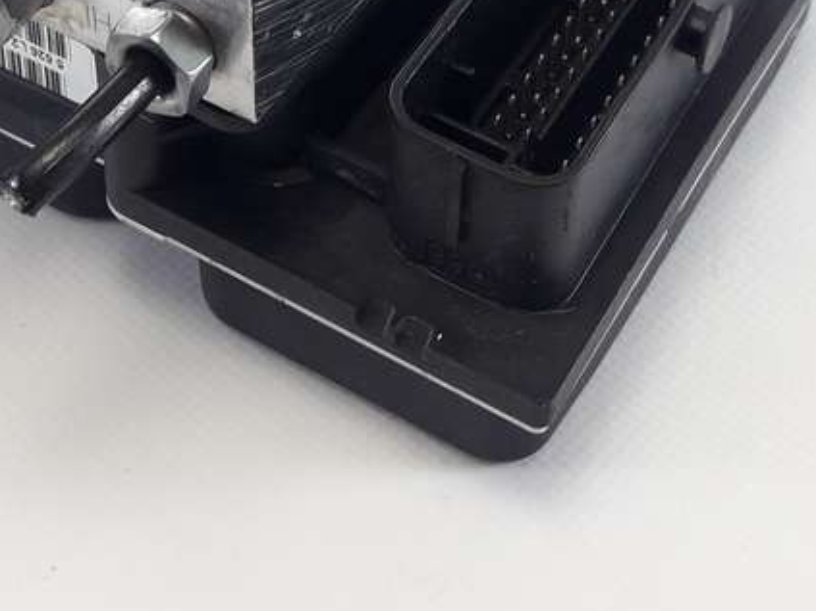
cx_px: 203
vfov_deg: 16.6
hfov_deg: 23.6
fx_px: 1932
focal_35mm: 82
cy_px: -272
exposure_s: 1/33
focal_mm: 3.7
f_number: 1.9
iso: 50
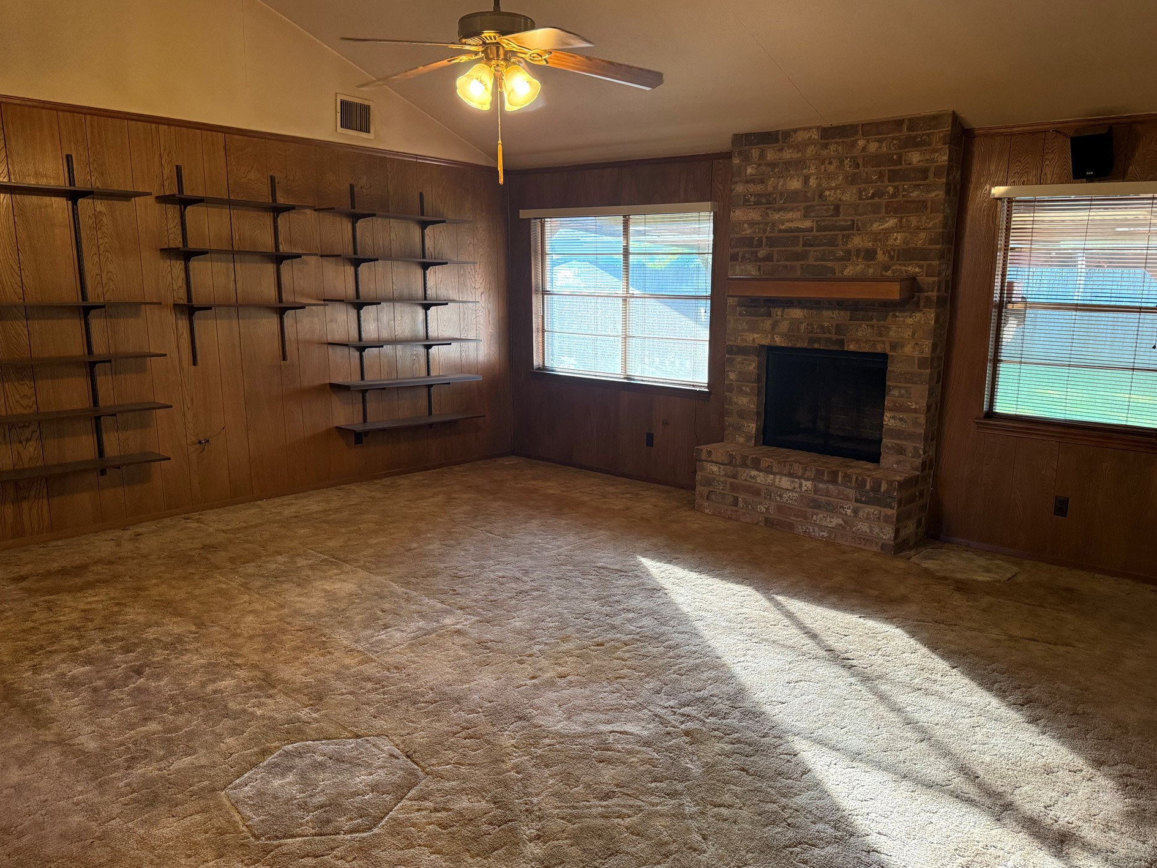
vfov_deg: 53.1
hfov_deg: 67.2
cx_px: 610
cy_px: 447
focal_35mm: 26
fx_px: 869
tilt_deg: -10.4
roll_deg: -0.3
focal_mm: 6.76
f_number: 1.78
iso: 320
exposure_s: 1/120
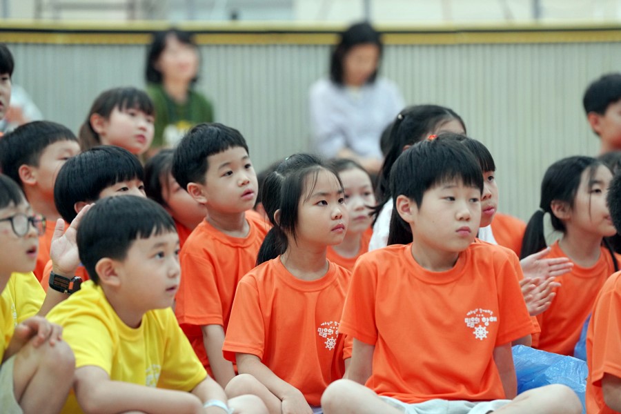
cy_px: 207
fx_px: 3450
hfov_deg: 10.3
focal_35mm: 200
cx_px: 310
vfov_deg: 6.9
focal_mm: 200
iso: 3200
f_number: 4
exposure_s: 1/250
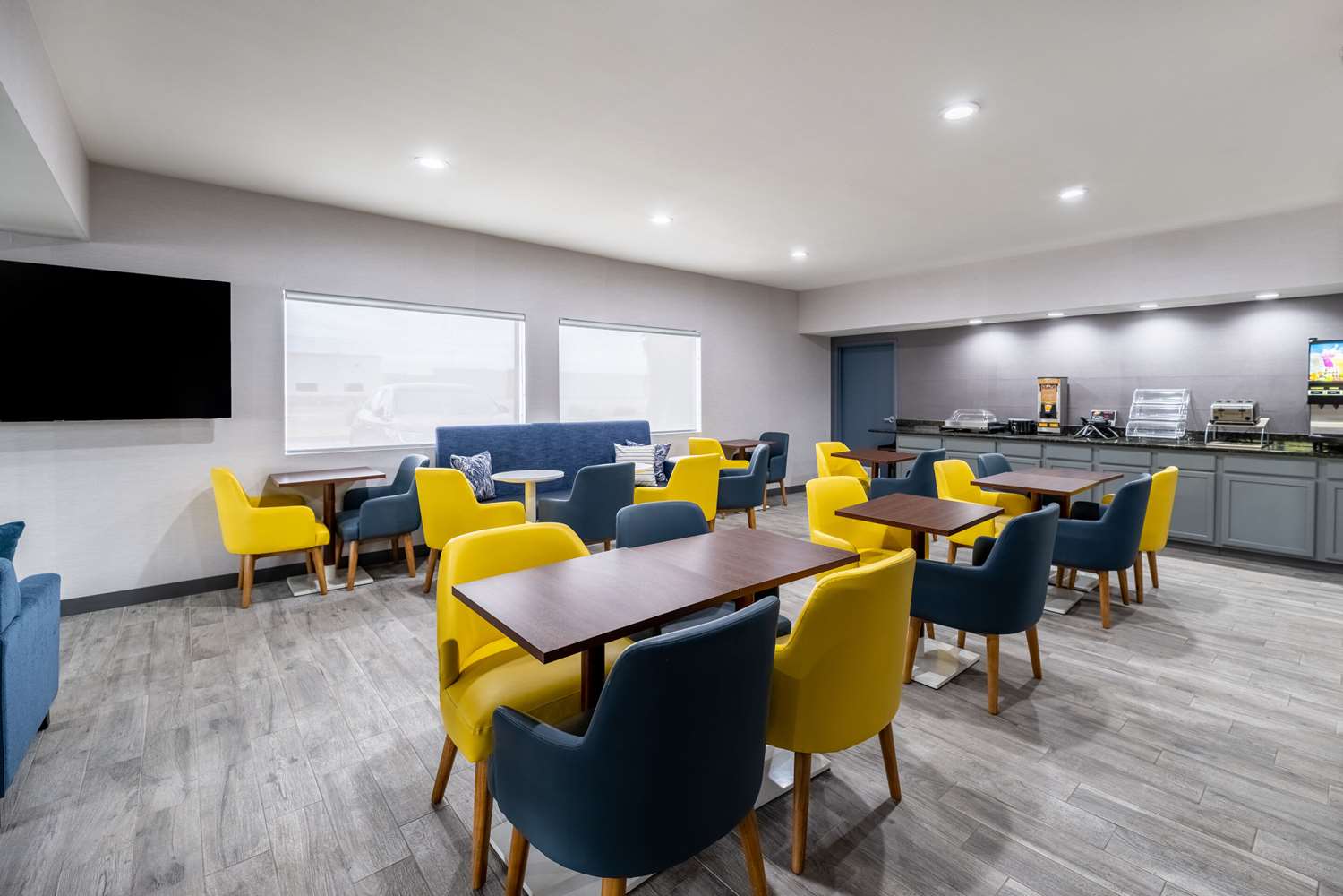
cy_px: 448
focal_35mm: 14
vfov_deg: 81.2
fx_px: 522
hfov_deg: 104.3
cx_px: 672
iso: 400
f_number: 16
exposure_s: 1/50
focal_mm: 14
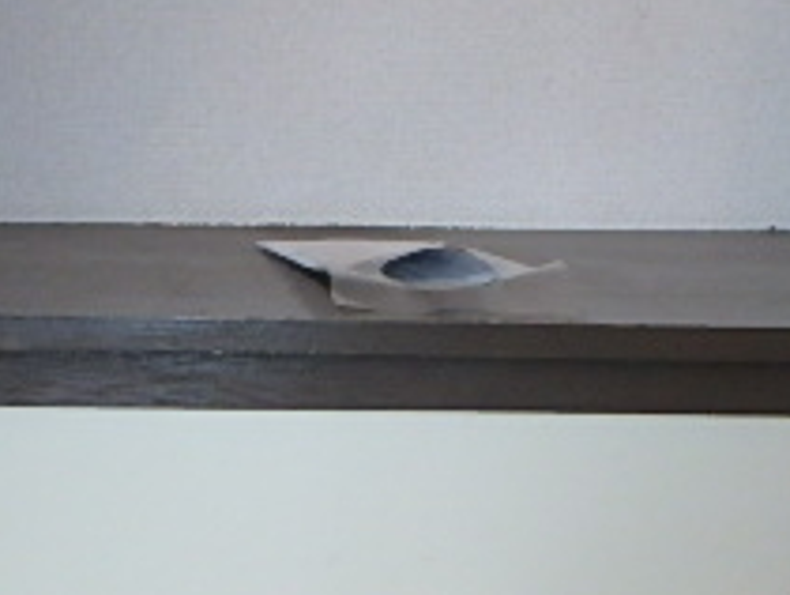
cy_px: 892
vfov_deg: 19.9
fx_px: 1462
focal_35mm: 64
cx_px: 177
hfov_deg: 29.6
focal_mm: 3.7
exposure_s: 1/30
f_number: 3.5
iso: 400
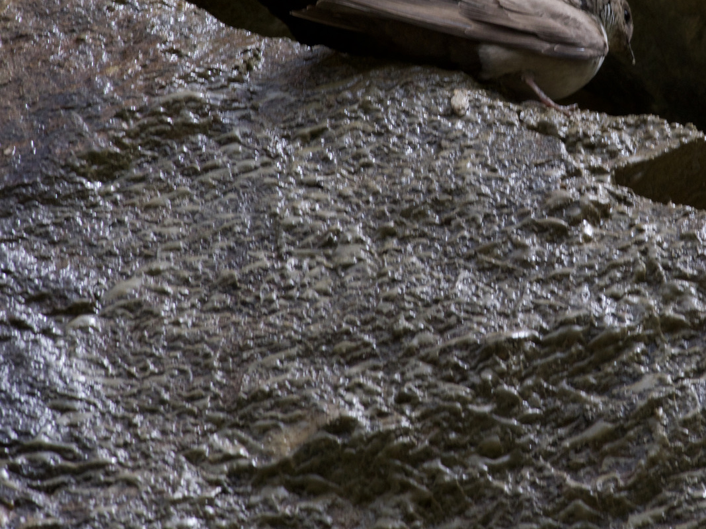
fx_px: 31286
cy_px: 44
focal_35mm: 1534
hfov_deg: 1.3
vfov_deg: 1.0
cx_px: 555
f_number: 7.1
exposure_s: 1/320
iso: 400
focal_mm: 400
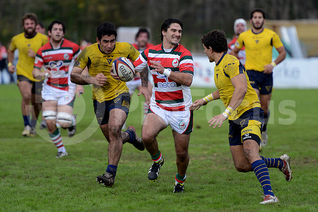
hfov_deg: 7.6
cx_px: 159
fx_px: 2385
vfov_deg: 5.1
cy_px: 106
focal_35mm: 270
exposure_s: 1/640
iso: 400
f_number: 4
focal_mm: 270
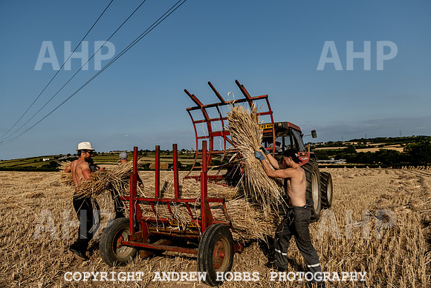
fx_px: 287
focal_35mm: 24
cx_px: 216
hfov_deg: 73.7
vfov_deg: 53.2
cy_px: 144
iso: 64
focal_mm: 24
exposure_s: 1/1250
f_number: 5.6
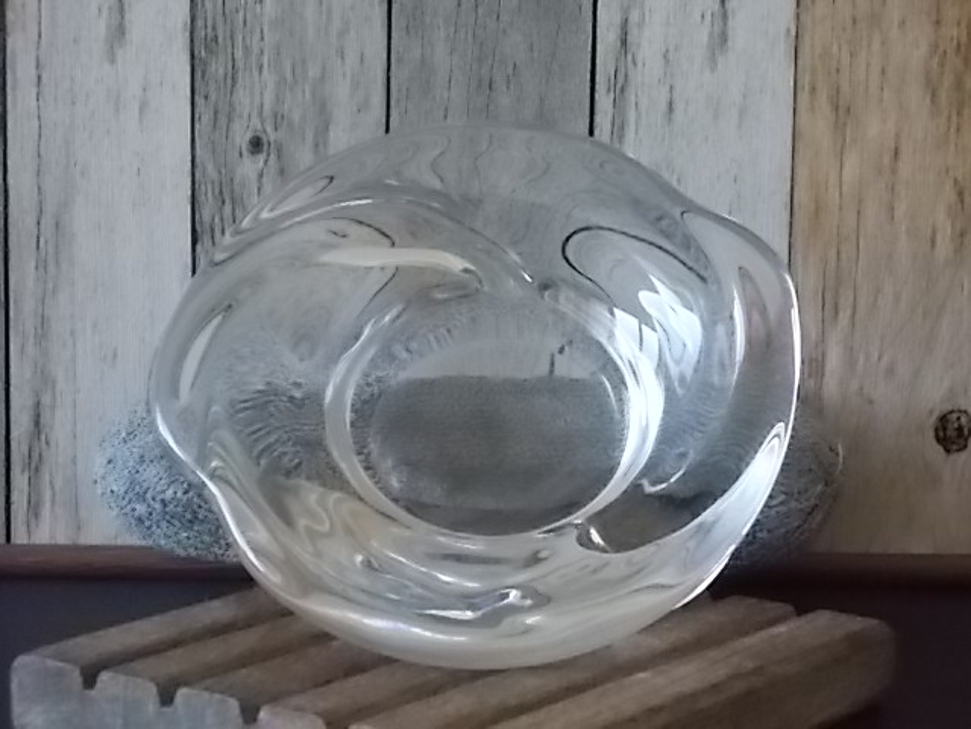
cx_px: 486
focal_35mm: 99
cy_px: 364
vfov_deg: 14.9
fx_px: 2777
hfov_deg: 19.8
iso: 800
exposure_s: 1/60
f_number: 5.5
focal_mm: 17.6
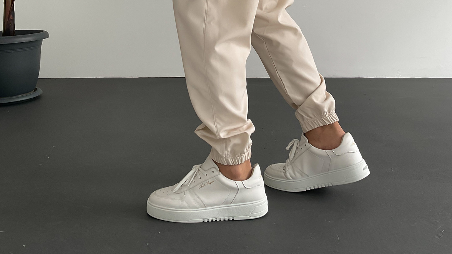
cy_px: 13
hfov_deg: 47.4
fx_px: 515
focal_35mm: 43
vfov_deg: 26.5
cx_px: 223
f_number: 1.8
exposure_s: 1/120
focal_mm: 3
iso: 40
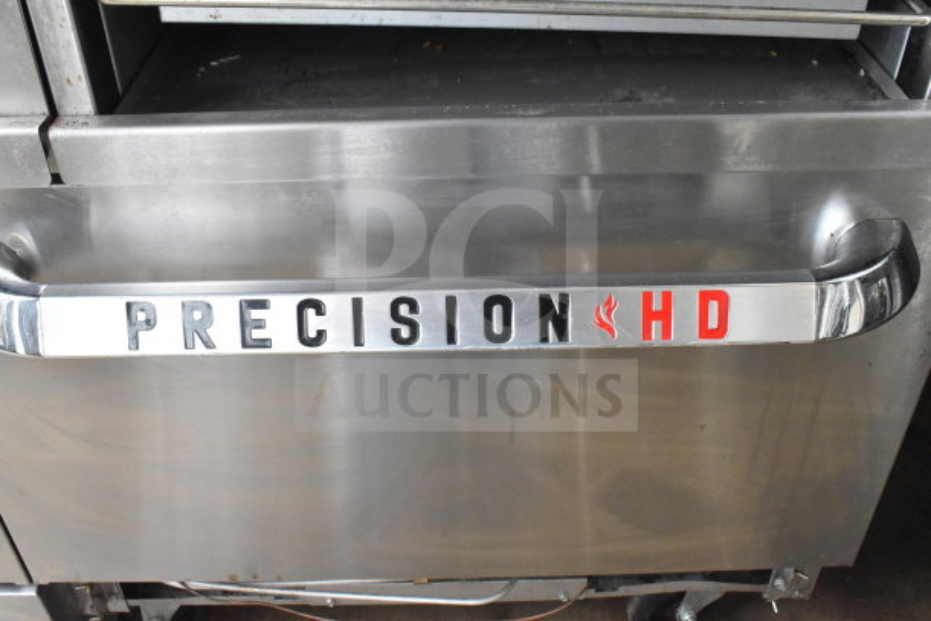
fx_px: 931
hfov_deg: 53.1
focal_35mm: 36
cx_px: 466
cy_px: 310
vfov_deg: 36.9
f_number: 10
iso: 6400
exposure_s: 1/400
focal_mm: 24
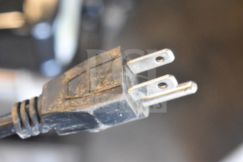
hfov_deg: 24.6
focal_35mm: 82
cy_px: 81
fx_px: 557
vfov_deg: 16.6
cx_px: 122
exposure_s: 1/100
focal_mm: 55
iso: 9000
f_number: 5.6
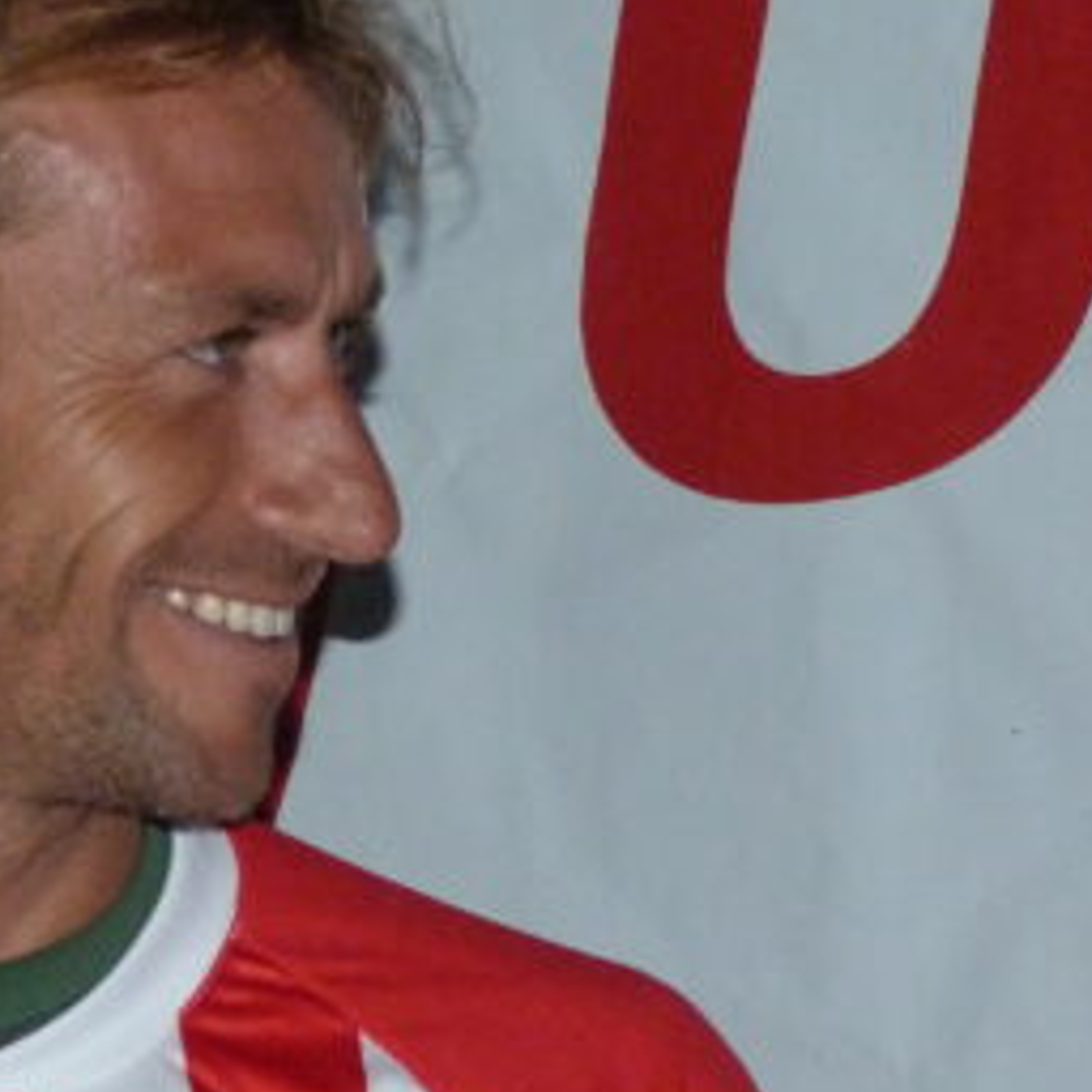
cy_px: 1075
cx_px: -47
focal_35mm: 323
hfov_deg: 5.4
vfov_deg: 5.4
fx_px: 11528
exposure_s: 1/125
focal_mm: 21.9
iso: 400
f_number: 3.6
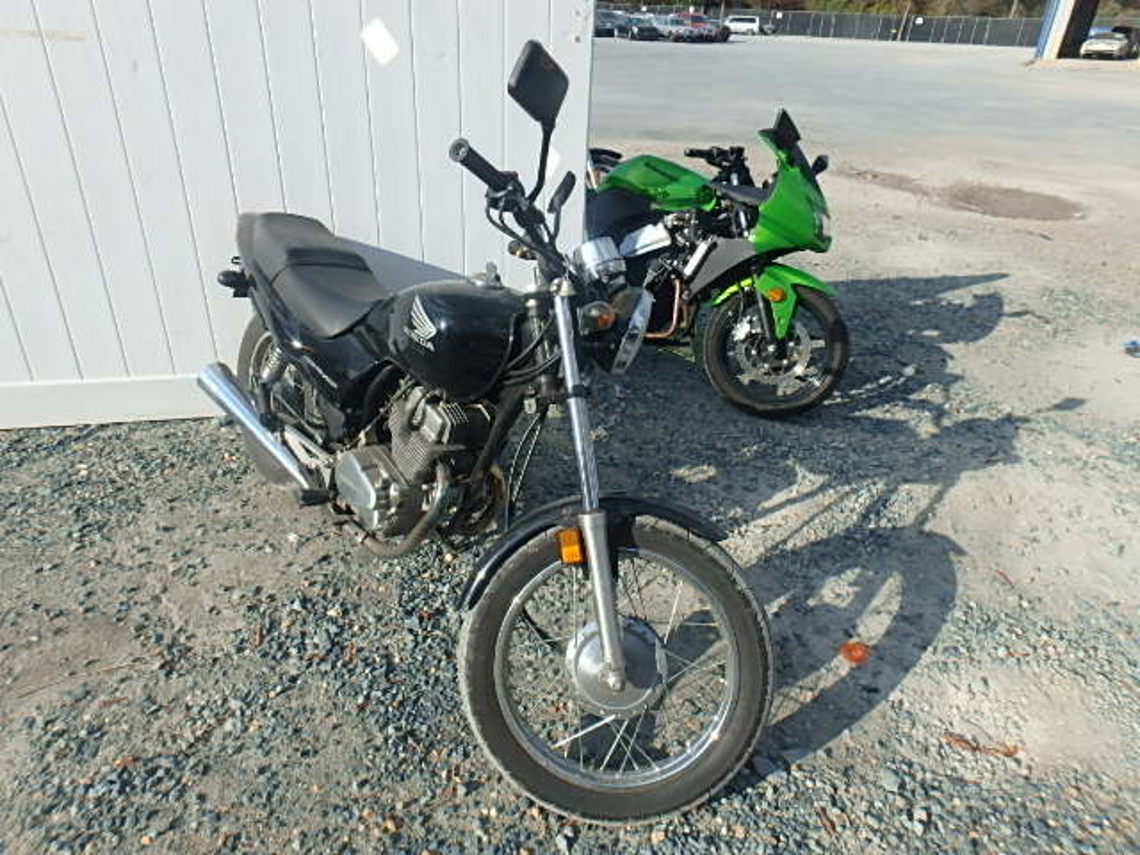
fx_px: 692
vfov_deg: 63.4
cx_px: 570
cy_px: 428
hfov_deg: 79.0
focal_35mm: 21
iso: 125
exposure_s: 1/400
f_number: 6
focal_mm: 3.7
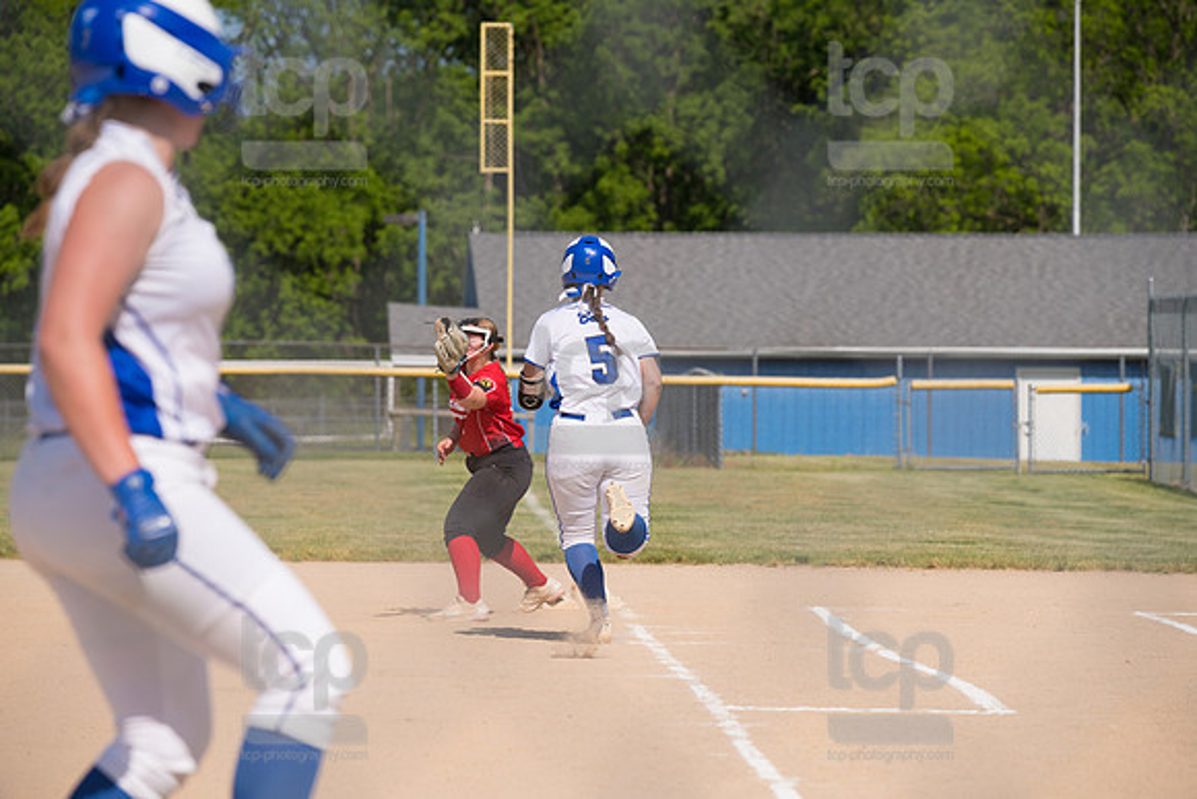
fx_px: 5820
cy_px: 400
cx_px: 598
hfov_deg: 11.7
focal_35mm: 175
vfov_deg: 7.9
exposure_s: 1/1600
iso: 200
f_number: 5.6
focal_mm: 175
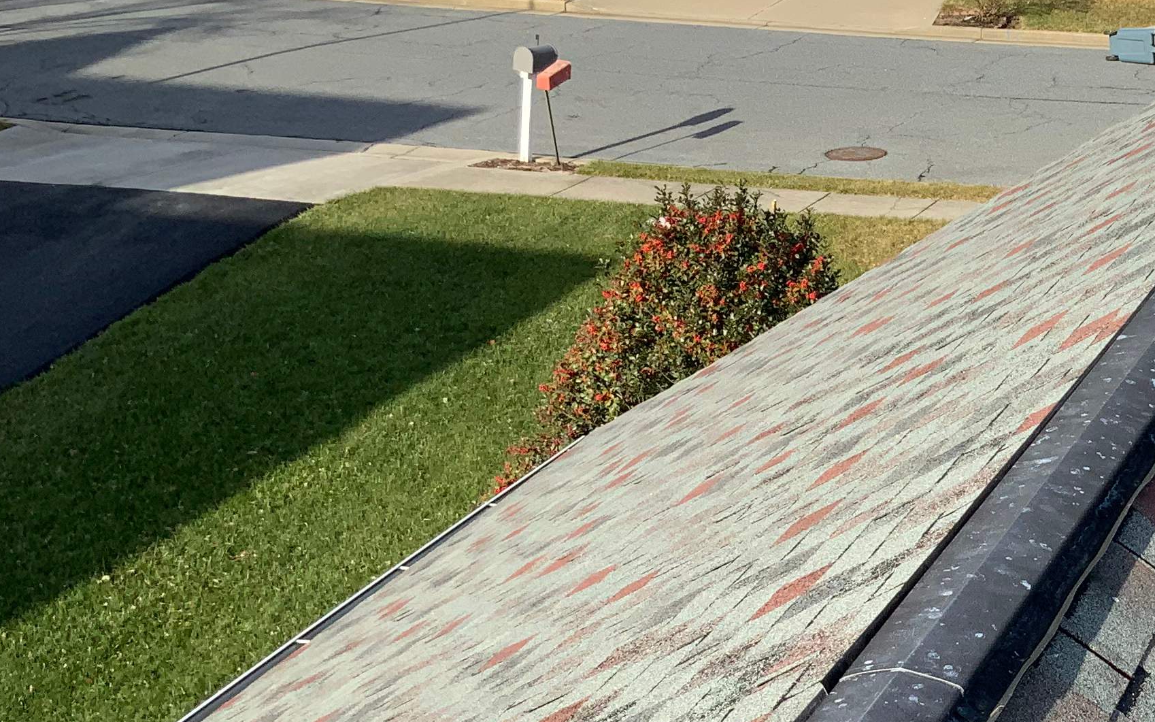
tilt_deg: -20.0
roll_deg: +0.1
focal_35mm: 73
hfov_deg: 26.1
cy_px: 482
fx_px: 2298
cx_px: 1258
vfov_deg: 17.8
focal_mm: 3
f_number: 1.8
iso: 16
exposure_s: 1/997
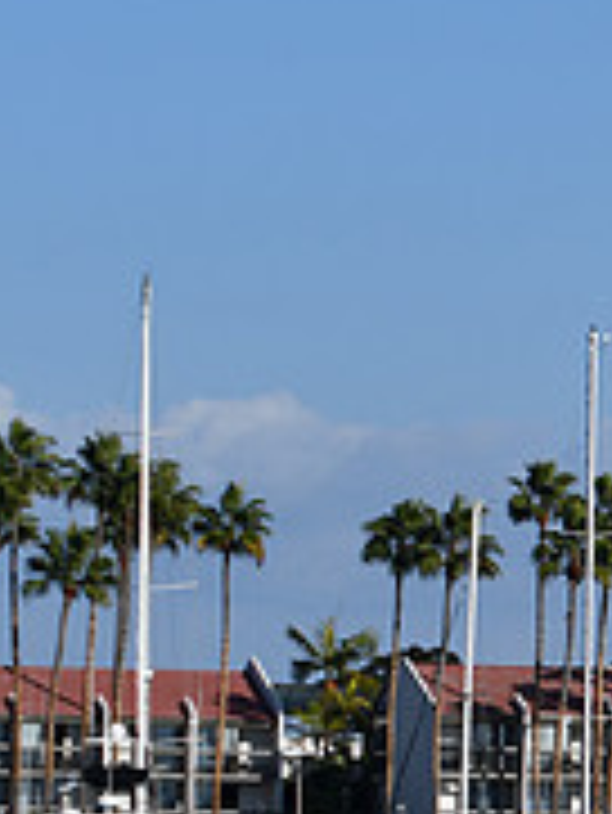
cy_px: 551
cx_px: 1246
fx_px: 7605
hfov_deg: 4.5
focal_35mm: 323
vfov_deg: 6.1
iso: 100
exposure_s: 1/500
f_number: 8
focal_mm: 70
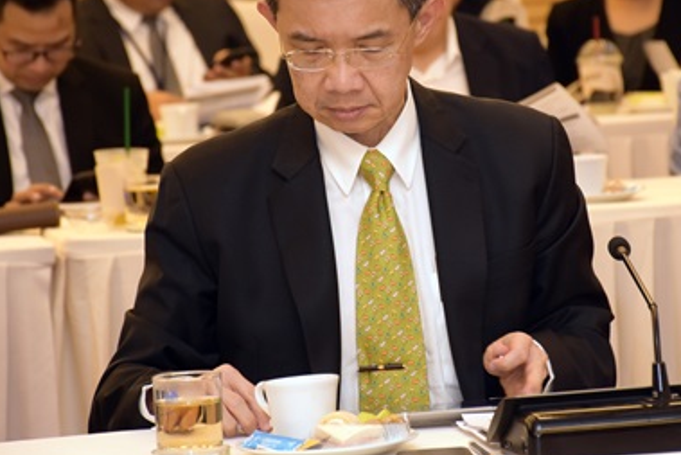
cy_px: 177
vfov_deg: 4.9
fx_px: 5355
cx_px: 428
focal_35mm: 283
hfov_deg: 7.3
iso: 1000
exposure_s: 1/60
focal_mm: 130
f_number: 5.6
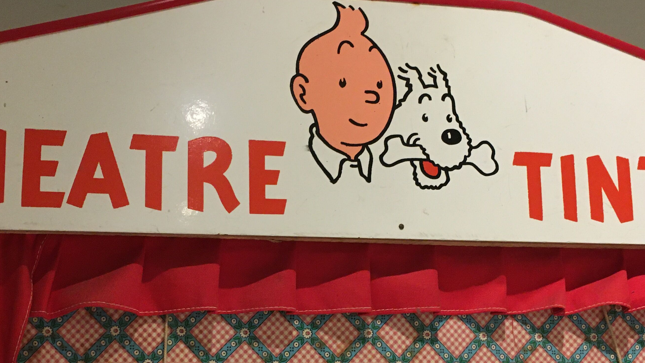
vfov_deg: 24.3
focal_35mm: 49
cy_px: 239
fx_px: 838
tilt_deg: +8.5
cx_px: 316
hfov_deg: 42.1
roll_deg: +1.8
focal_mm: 4.15
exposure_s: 1/33
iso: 200
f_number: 2.2
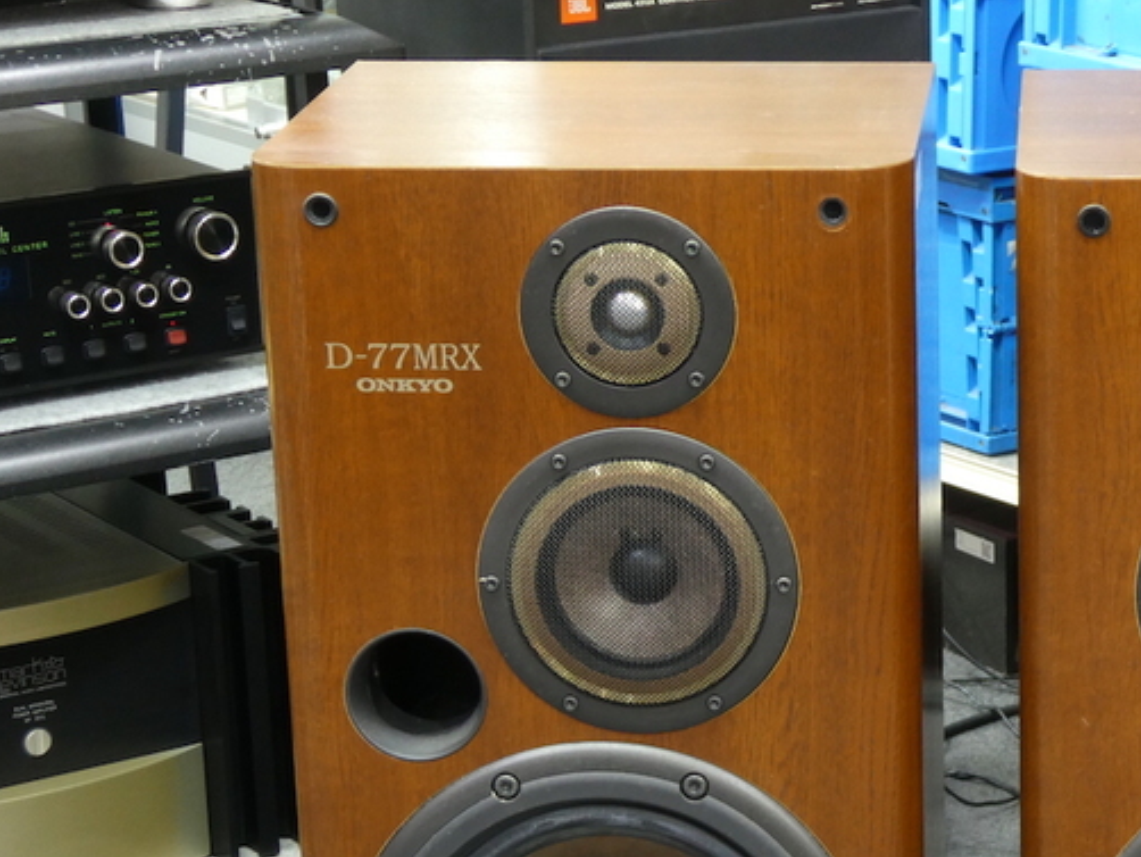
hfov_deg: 17.8
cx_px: 952
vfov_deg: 13.5
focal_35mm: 109
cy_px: 691
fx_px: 3595
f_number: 4.2
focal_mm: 10.3
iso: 200
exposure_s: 1/2
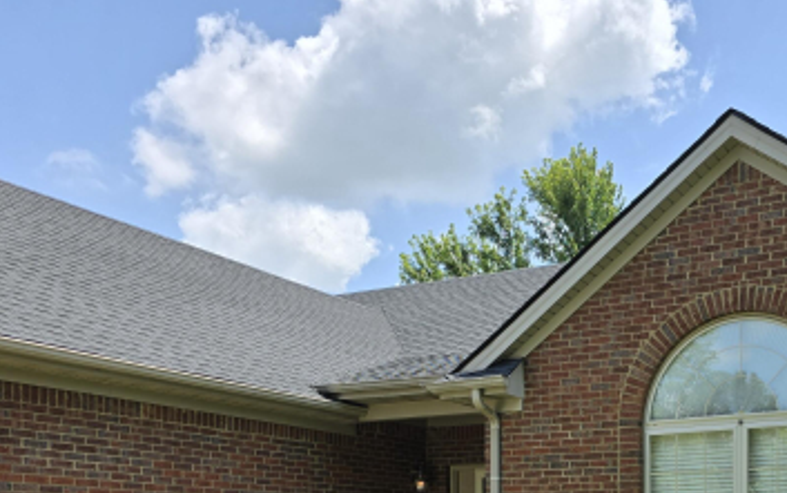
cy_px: 555
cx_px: 654
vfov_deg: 25.7
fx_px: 987
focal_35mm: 46
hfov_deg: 41.2
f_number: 1.7
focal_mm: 6.3
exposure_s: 1/604
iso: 12
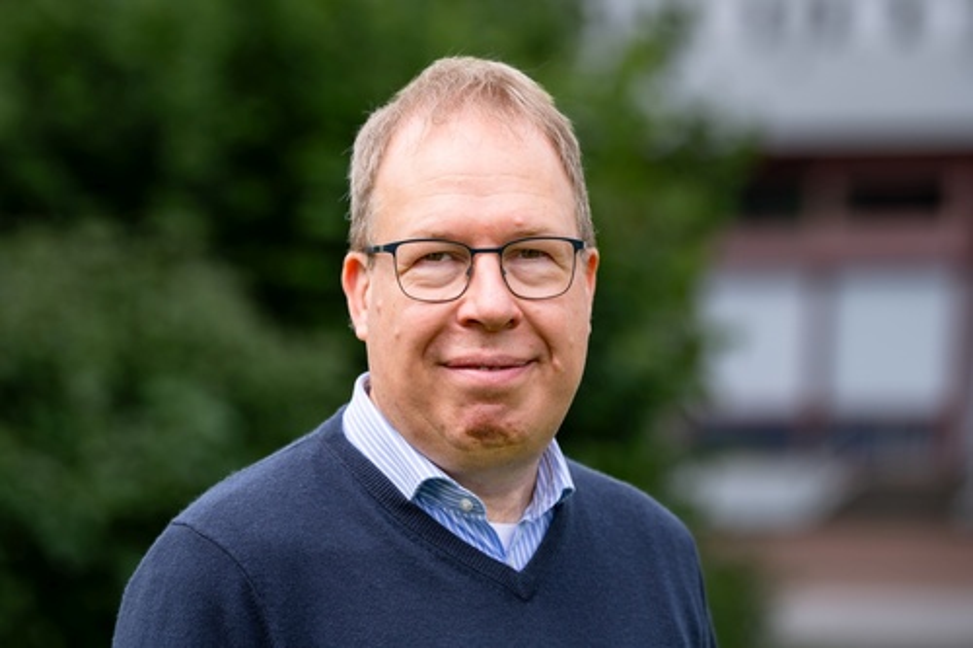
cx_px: 486
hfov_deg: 13.7
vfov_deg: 9.1
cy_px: 324
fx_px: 4053
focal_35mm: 150
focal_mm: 150
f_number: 4
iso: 64
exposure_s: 1/400
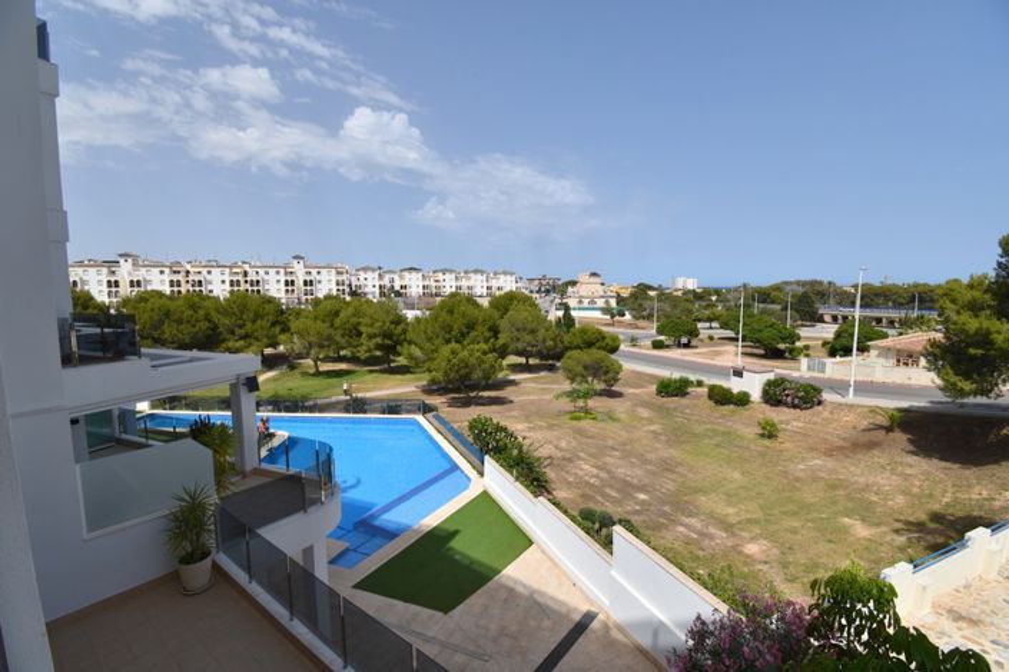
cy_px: 336
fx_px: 420
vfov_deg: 77.3
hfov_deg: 100.4
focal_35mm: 15
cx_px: 504
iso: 100
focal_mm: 10
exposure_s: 1/400
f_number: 10
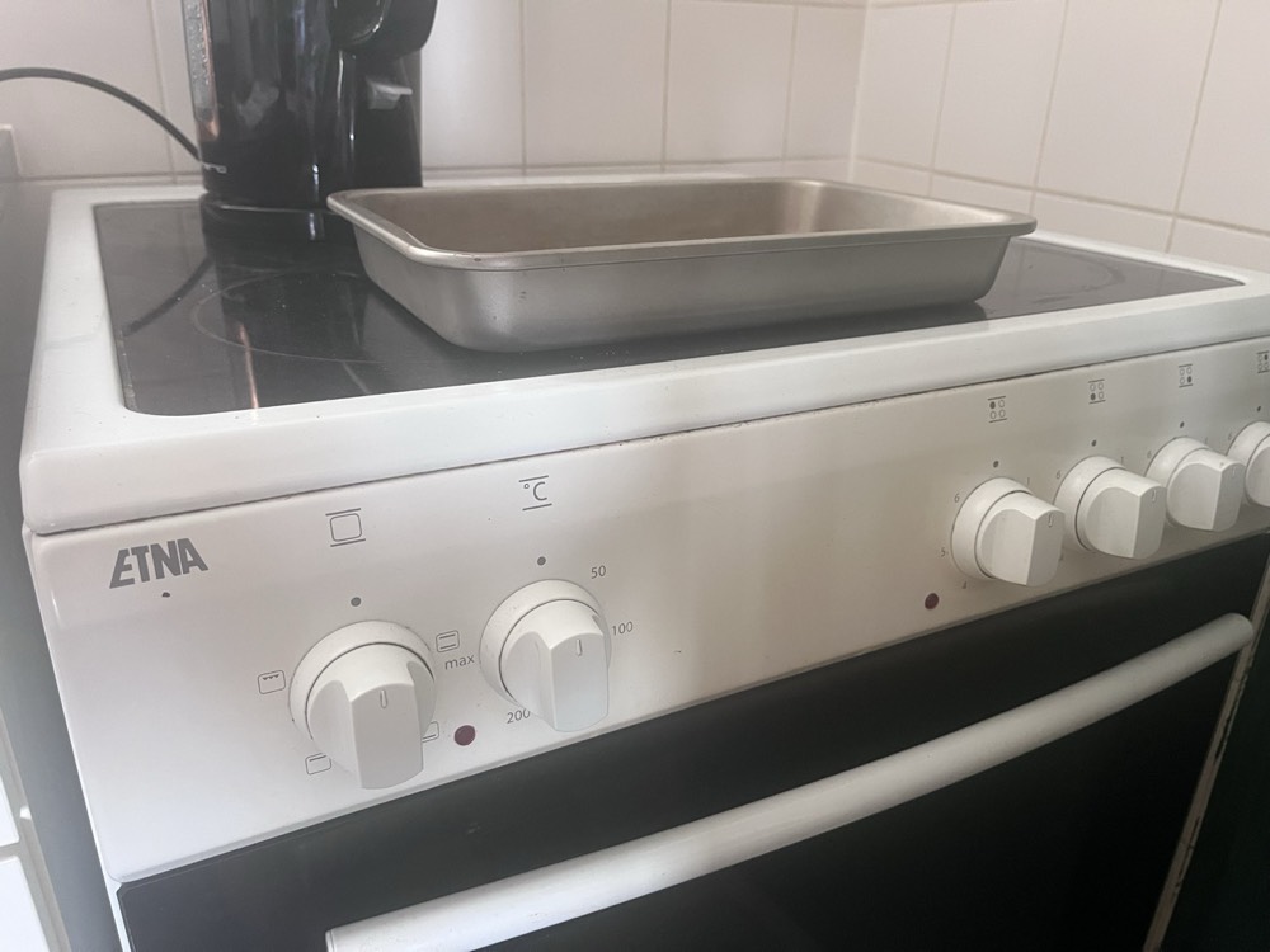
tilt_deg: -22.9
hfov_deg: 67.3
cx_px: 635
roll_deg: -1.1
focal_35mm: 26
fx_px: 954
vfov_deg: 53.1
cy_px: 476
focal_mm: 5.1
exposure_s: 1/60
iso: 400
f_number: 1.6
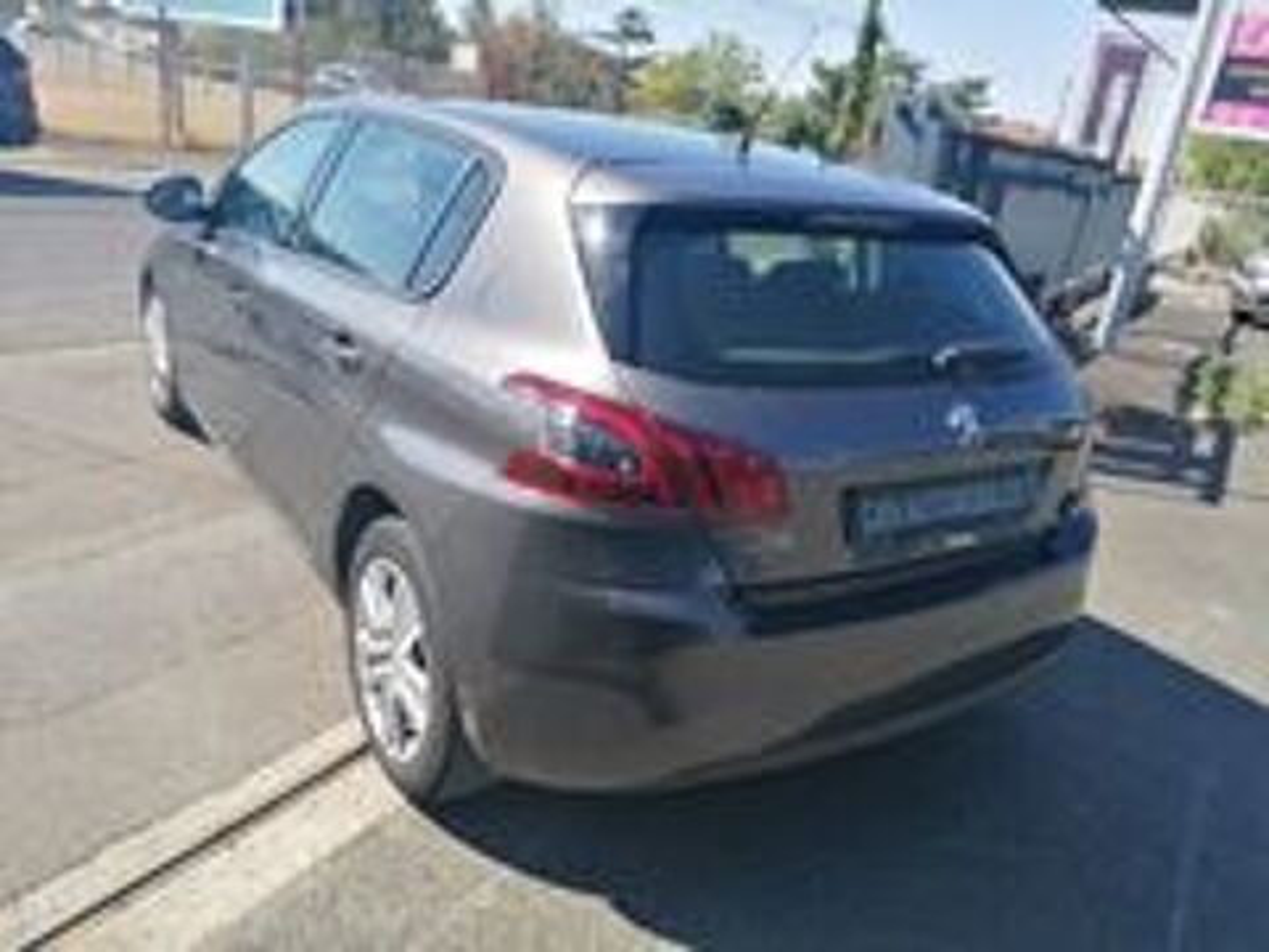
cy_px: 476
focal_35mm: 27
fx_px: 990
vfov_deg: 51.4
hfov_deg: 65.3
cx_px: 634
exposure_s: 1/1109
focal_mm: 4.75
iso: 50
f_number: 1.8
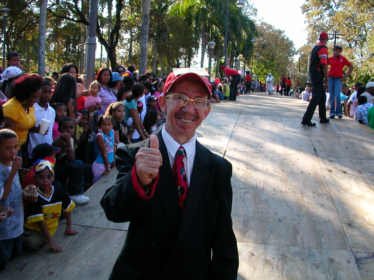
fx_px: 400
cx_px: 187
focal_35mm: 37
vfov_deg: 38.7
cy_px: 140
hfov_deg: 50.1
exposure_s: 1/126
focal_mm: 5.6
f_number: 4.5
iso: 100
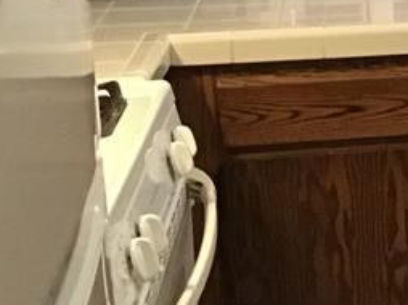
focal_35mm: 125
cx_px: 787
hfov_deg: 13.7
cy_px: -22
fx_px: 1472
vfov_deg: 11.7
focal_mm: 3.3
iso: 200
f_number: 2.4
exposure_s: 1/17
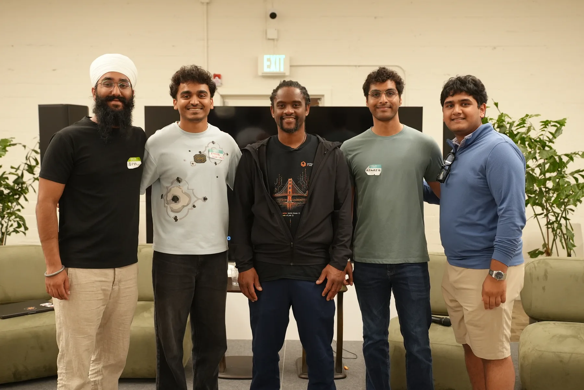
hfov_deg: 44.5
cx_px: 292
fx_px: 714
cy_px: 195
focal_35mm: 44
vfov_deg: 30.5
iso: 2500
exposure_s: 1/160
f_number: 4
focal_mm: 44
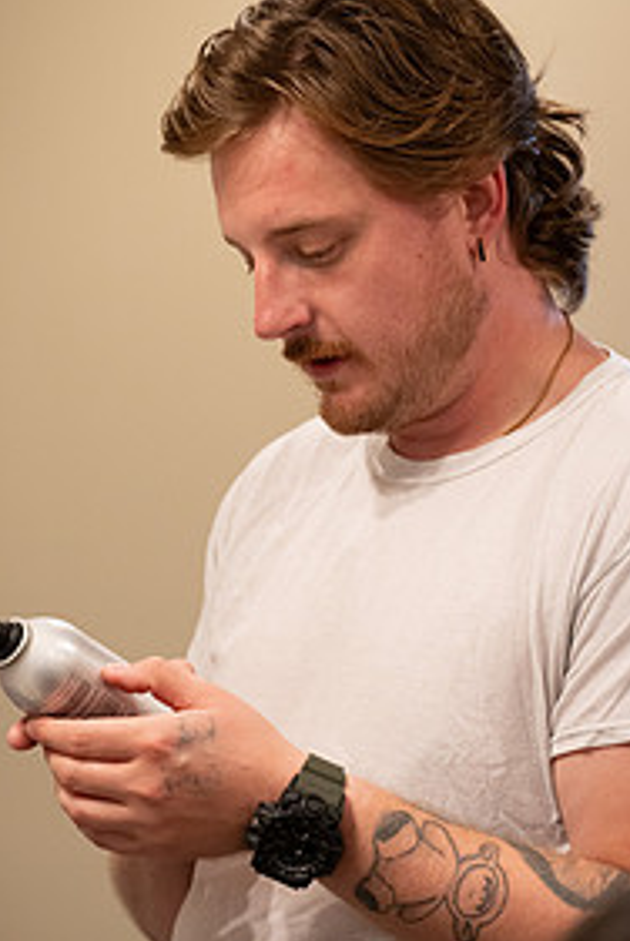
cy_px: 559
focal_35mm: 168
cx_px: 201
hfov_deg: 8.2
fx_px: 4399
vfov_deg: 12.2
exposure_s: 1/250
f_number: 3.5
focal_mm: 105
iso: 3200
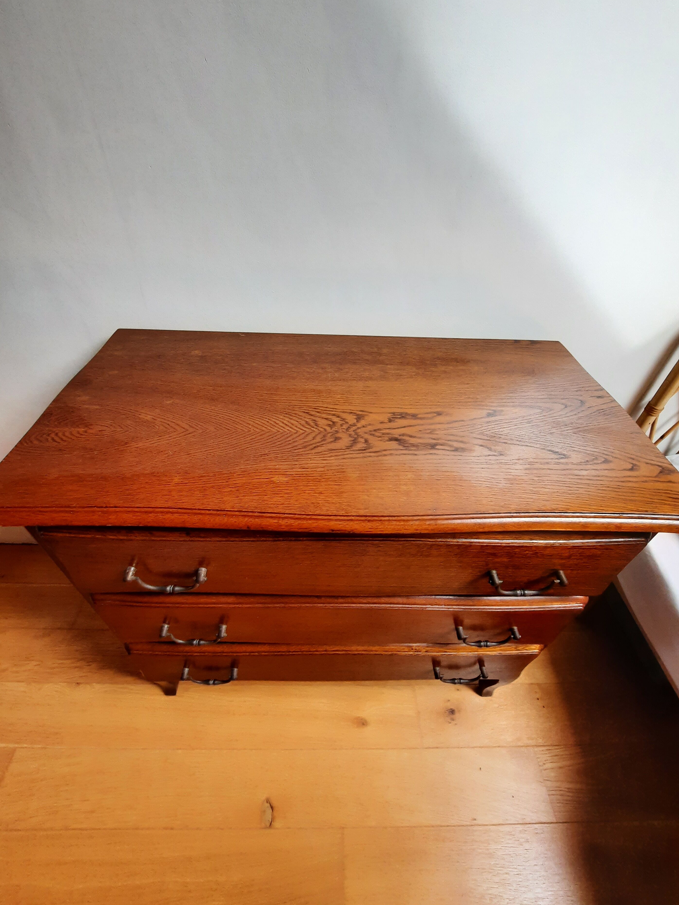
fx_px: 366
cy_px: 422
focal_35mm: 14
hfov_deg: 85.7
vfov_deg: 101.9
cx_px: 338
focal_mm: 1.74
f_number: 2.2
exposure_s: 1/100
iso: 80
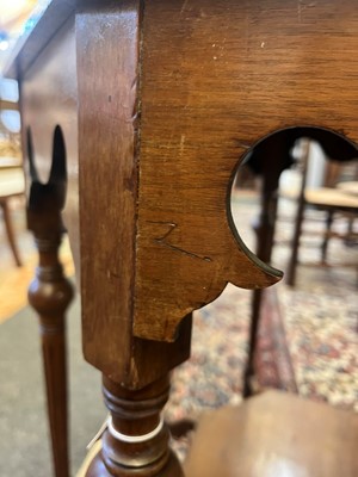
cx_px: 179
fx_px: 359
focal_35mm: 26
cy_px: 238
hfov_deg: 53.1
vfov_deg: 67.3
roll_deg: -1.9
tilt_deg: -14.6
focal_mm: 5.1
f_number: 1.6
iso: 500
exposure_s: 1/33
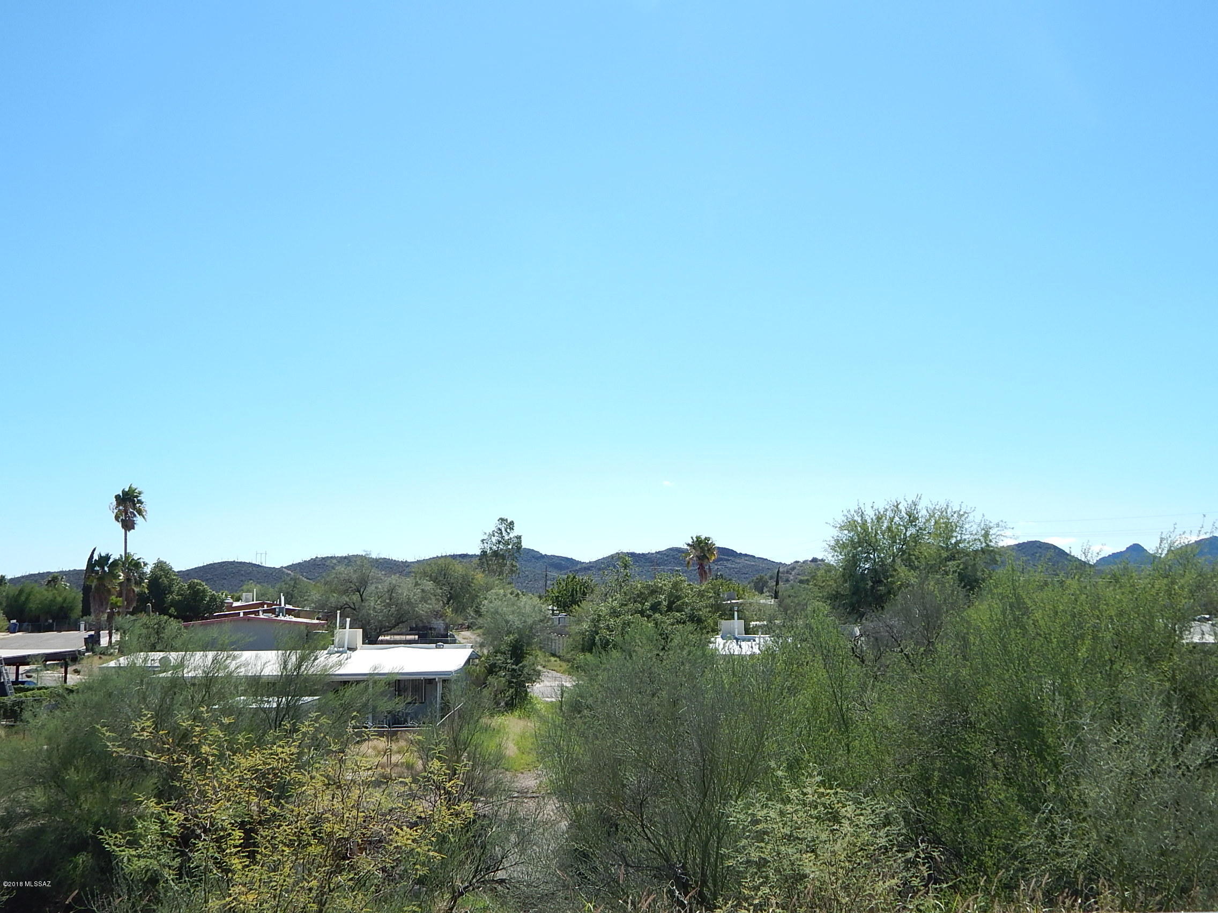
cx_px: 609
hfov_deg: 52.6
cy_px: 456
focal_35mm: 35
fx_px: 1232
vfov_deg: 40.7
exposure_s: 1/1000
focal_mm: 6.1
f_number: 3.3
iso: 125
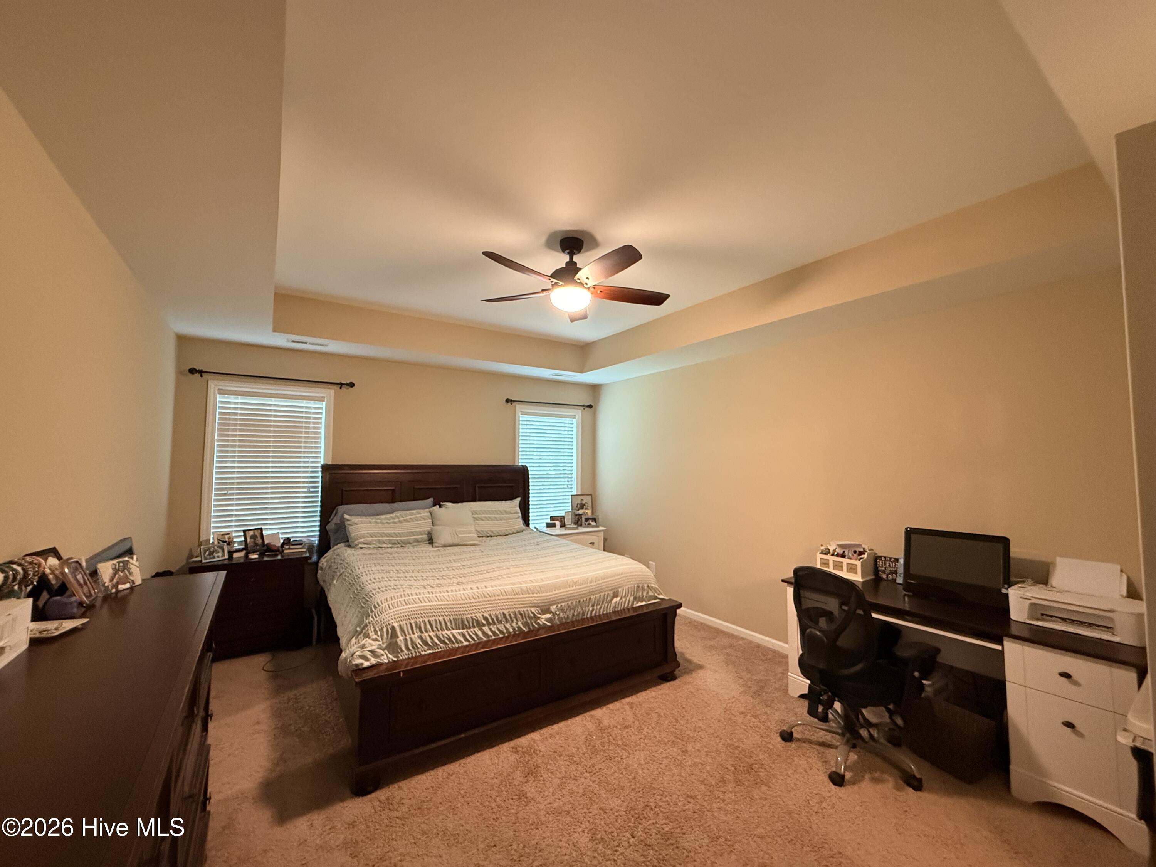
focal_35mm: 14
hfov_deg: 102.1
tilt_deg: +5.4
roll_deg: -0.6
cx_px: 578
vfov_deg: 85.7
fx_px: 468
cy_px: 434
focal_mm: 2.22
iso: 640
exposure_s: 1/60
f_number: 2.2
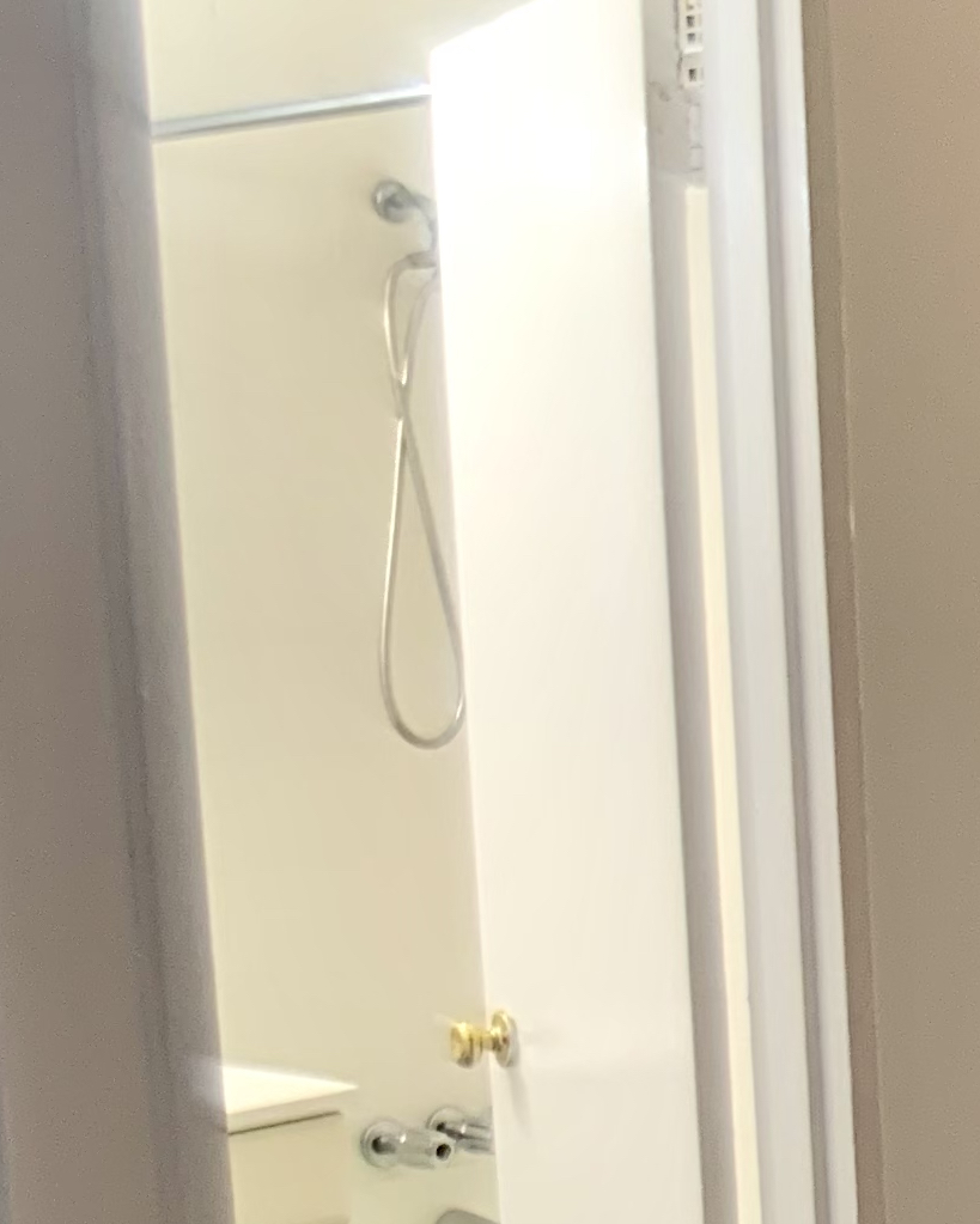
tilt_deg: -4.7
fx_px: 3624
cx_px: 1786
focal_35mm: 100
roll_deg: +0.4
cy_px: 933
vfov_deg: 19.0
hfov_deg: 13.7
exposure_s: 1/60
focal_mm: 4.25
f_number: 1.8
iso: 80
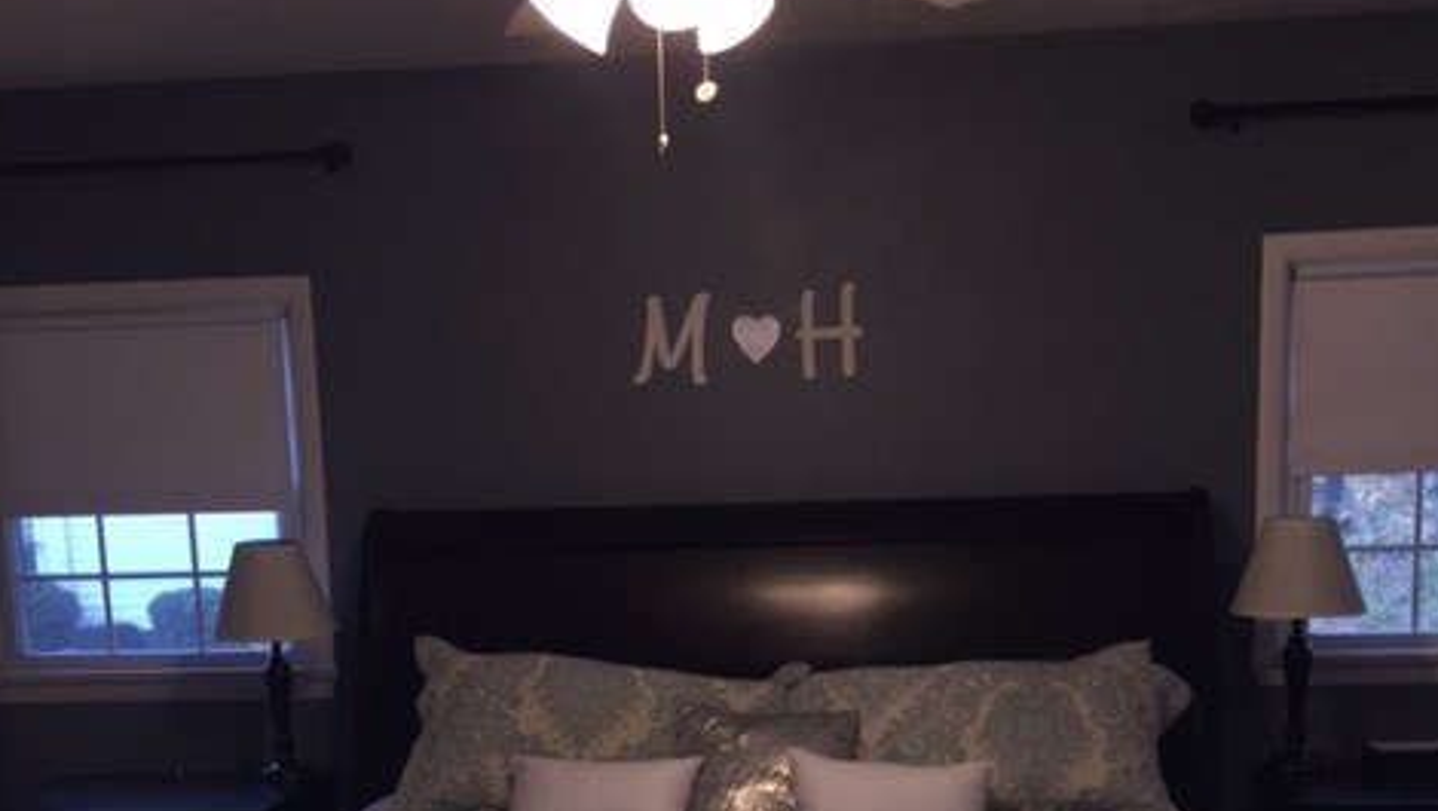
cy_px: 734
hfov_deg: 47.3
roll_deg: +1.4
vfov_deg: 26.8
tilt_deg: -8.7
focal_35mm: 43
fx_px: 1641
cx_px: 725
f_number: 2.2
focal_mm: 4.15
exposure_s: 1/30
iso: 32
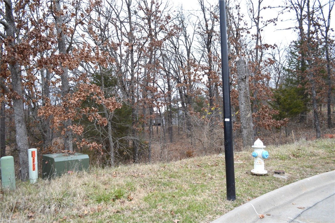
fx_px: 251
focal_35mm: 27
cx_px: 168
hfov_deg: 67.4
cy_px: 112
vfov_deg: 47.8
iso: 400
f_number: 3.5
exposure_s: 1/50
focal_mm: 18
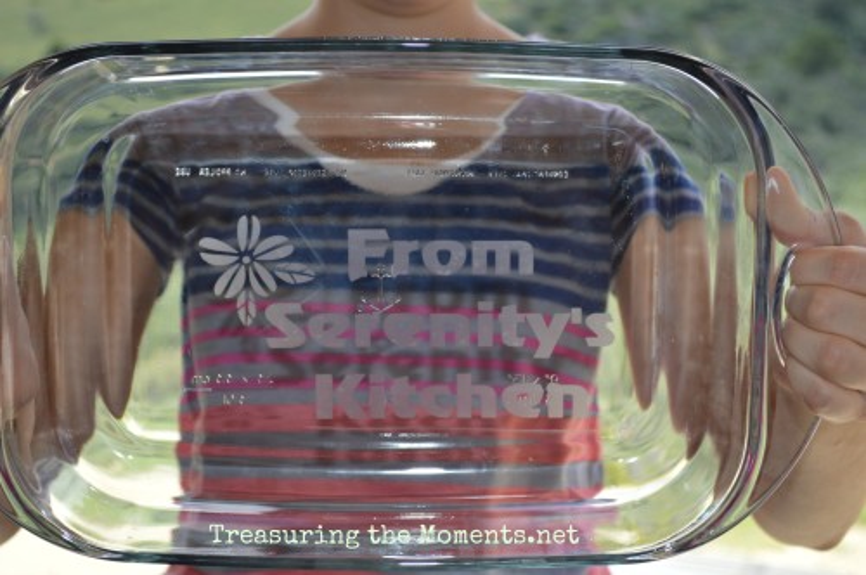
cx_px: 433
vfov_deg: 19.7
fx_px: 1658
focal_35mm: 69
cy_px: 288
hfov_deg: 29.3
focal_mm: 46
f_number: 5.3
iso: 125
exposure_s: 1/125
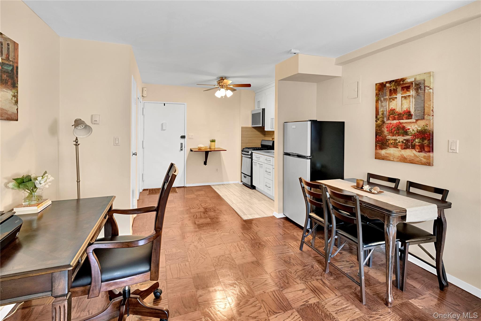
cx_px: 240
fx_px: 214
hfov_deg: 96.8
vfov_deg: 73.7
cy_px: 160
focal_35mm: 16
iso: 320
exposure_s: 1/2
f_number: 9
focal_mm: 16
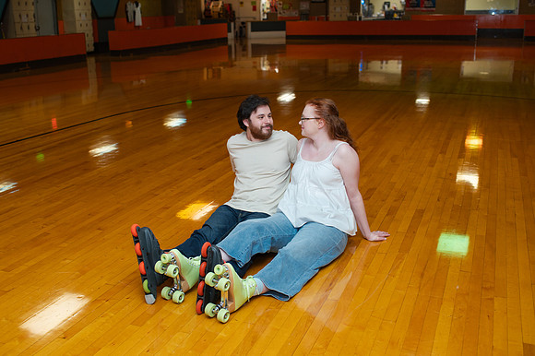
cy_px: 174
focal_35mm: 40
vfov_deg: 33.1
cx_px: 242
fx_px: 600
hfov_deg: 48.0
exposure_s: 1/200
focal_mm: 35
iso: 1000
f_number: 3.2
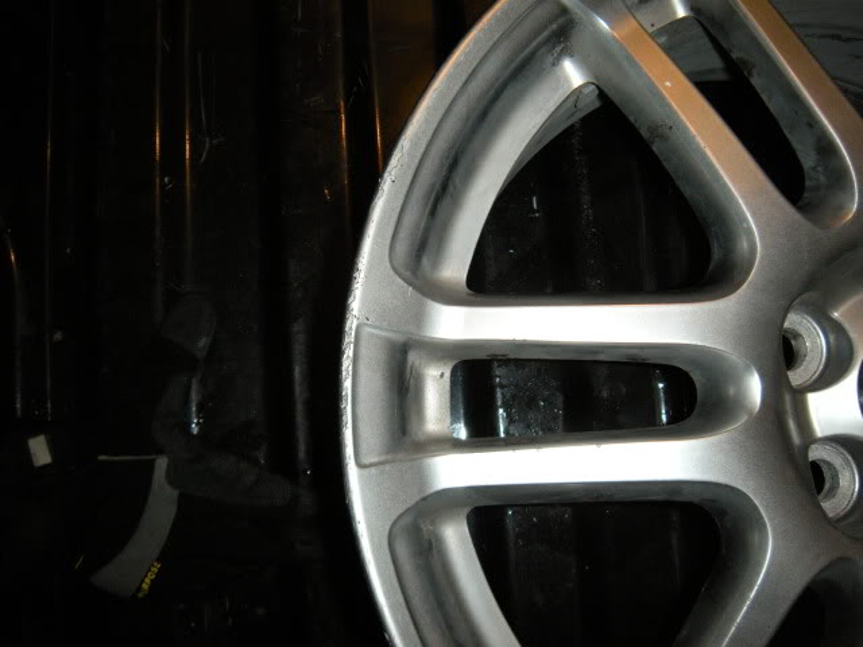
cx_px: 432
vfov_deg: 40.7
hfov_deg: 52.6
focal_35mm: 35
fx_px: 873
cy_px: 324
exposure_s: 1/60
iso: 200
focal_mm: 5.9
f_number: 3.8
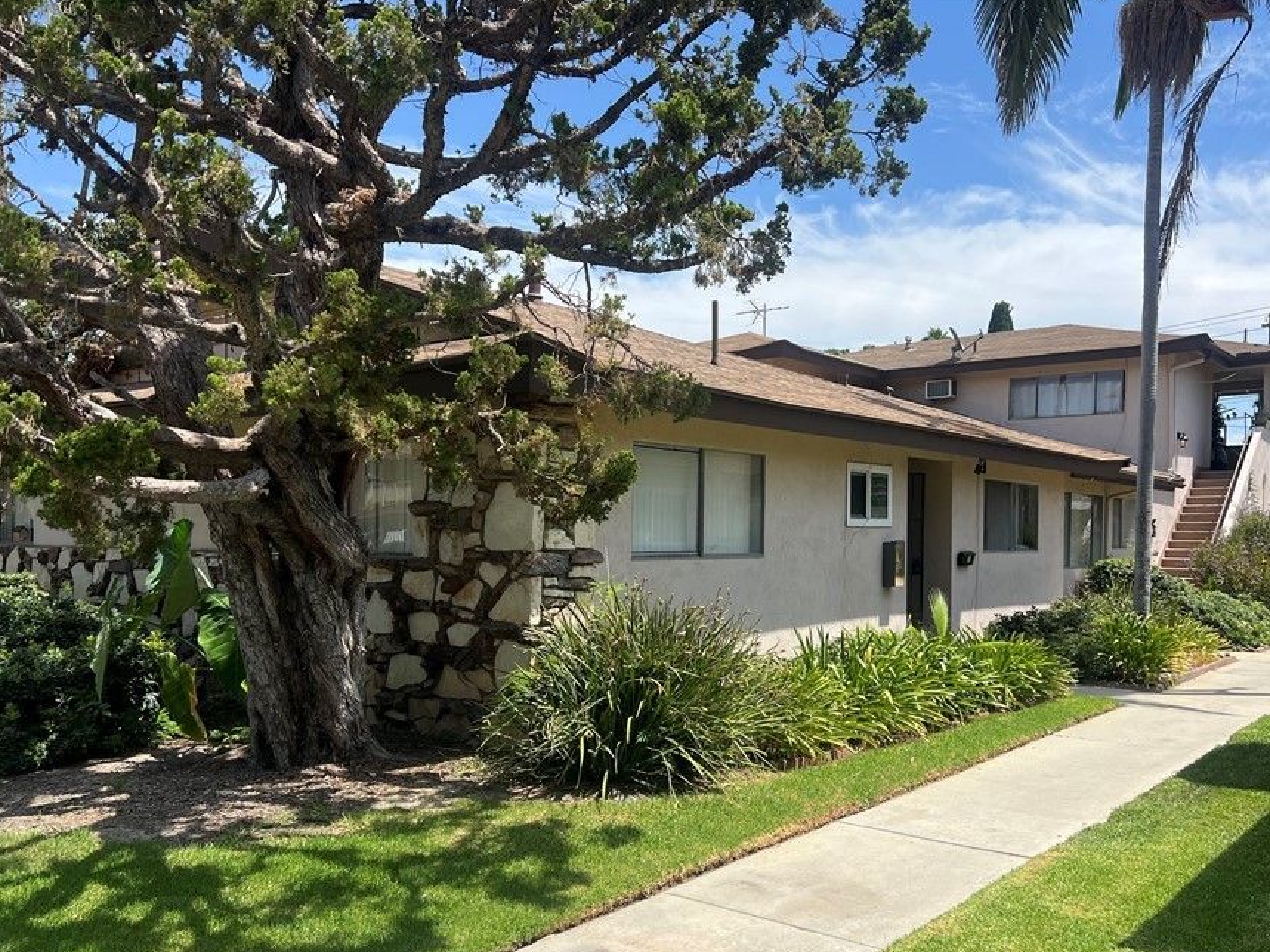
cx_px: 679
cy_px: 559
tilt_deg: -0.5
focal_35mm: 31
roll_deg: -0.2
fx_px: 1137
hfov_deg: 58.3
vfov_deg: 45.2
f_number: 1.5
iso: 50
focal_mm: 5.7
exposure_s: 1/3460
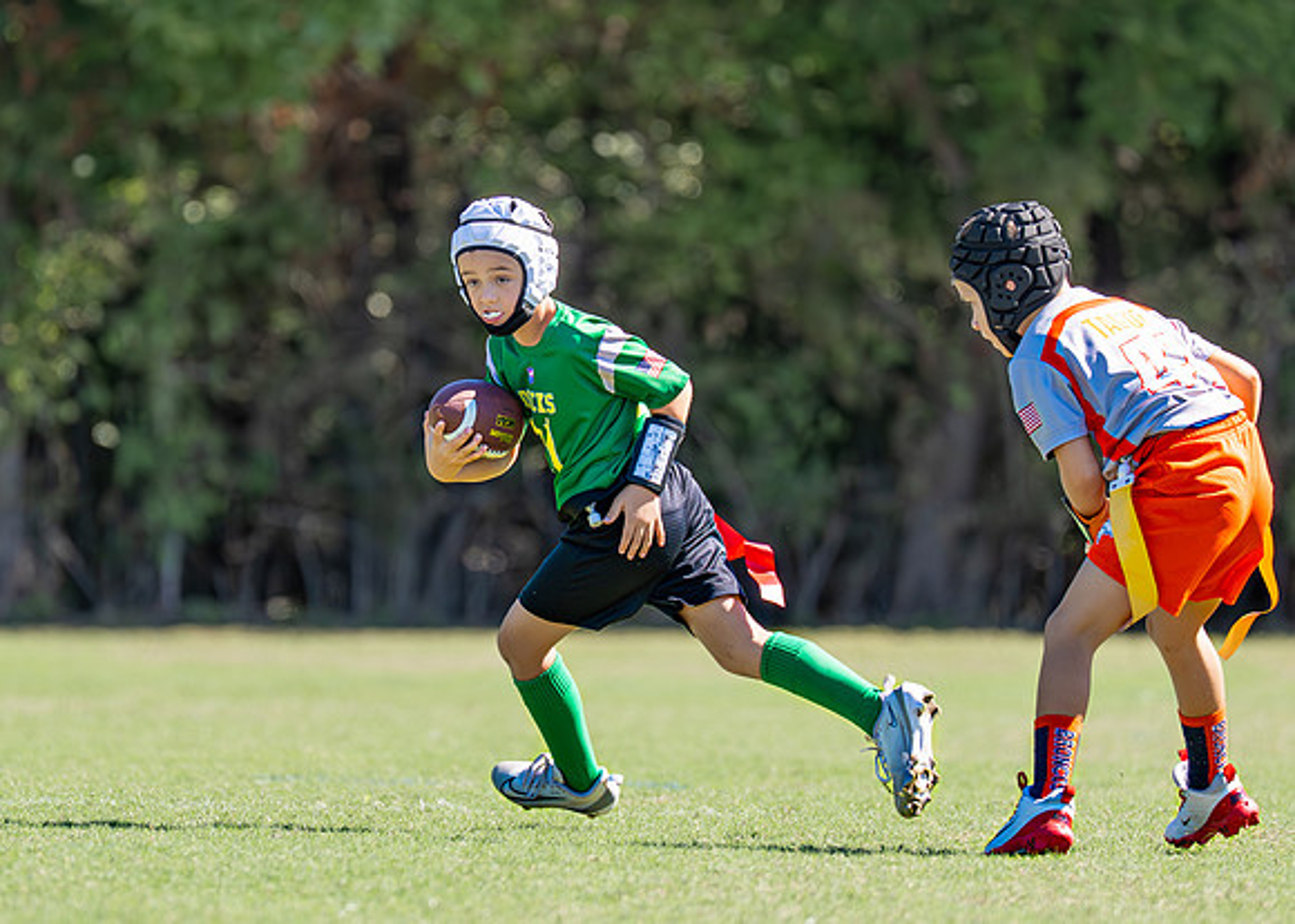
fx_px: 17925
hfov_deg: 4.1
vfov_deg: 3.0
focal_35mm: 487
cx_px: 499
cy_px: 448
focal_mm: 200
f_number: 2.8
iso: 200
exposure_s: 1/2000
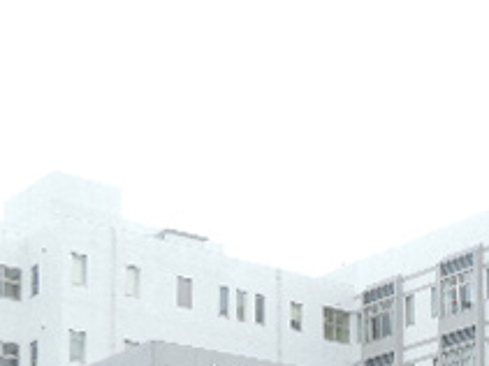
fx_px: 1412
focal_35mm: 100
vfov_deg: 13.9
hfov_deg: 19.4
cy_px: 544
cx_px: 424
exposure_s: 1/250
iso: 80
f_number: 3.2
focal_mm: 5.8
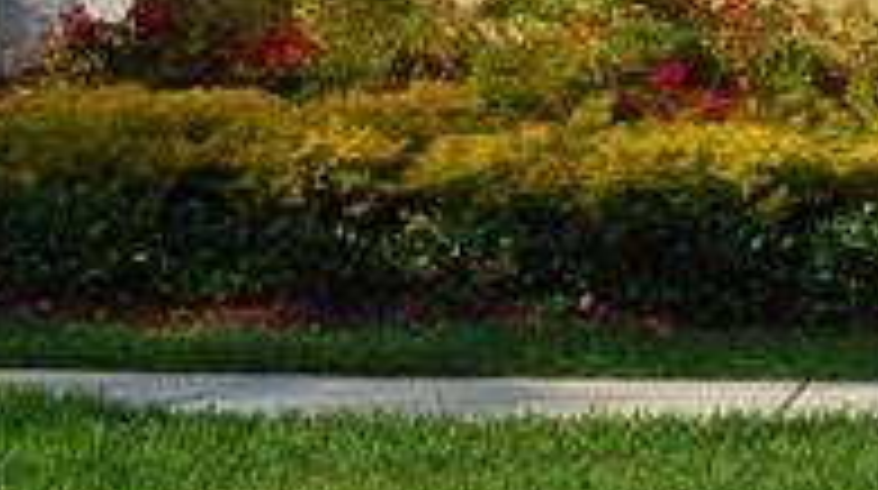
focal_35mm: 207
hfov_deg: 10.3
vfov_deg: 5.8
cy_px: -135
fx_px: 4812
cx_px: 982
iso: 800
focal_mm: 40
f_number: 14
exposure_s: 1/800
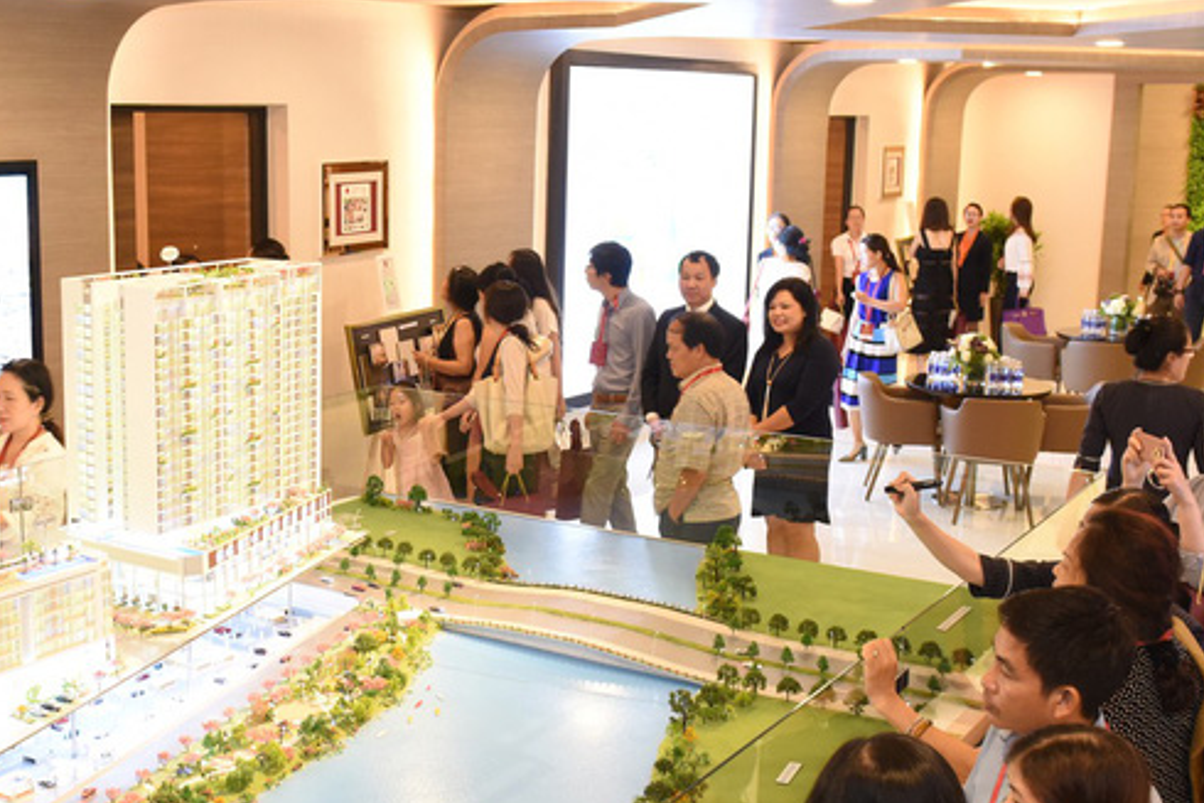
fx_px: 1606
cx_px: 366
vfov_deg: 28.1
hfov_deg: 40.4
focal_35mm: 48
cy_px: 442
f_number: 4.5
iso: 2000
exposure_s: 1/60
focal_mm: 24
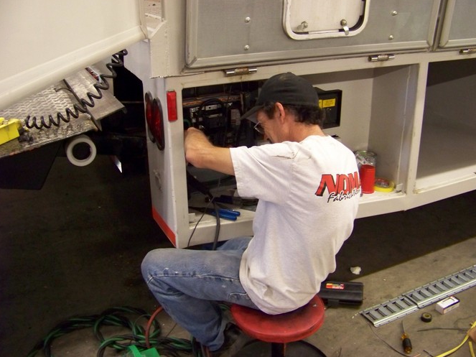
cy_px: 171
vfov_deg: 37.7
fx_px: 522
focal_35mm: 38
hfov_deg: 49.0
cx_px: 249
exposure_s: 1/20
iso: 400
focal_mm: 5.85
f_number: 2.8
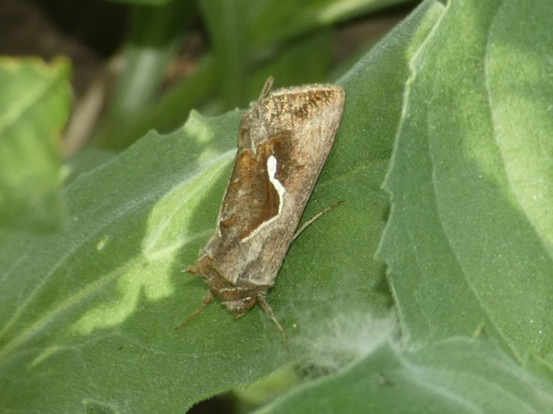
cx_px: 276
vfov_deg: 8.1
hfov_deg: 10.8
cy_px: 207
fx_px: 2923
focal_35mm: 183
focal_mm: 32.7
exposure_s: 1/60
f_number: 5.5
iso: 80
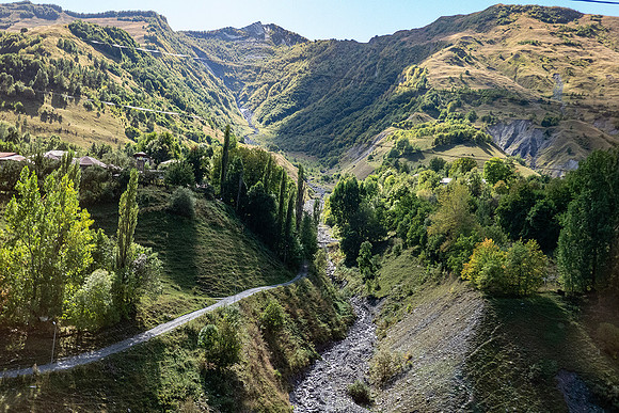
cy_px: 206
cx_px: 310
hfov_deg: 47.4
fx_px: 705
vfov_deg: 32.6
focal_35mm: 41
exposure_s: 1/250
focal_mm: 15.28
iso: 1600
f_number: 4
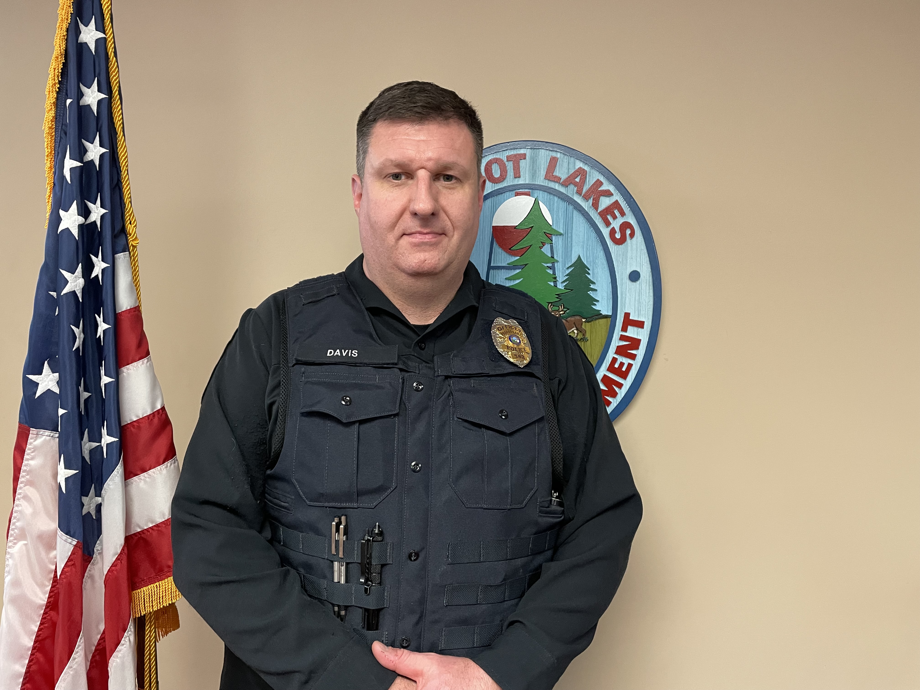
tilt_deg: -4.1
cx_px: 460
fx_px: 691
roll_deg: -1.0
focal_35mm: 26
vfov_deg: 53.1
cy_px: 345
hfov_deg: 67.3
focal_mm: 4.2
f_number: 1.6
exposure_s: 1/60
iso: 250
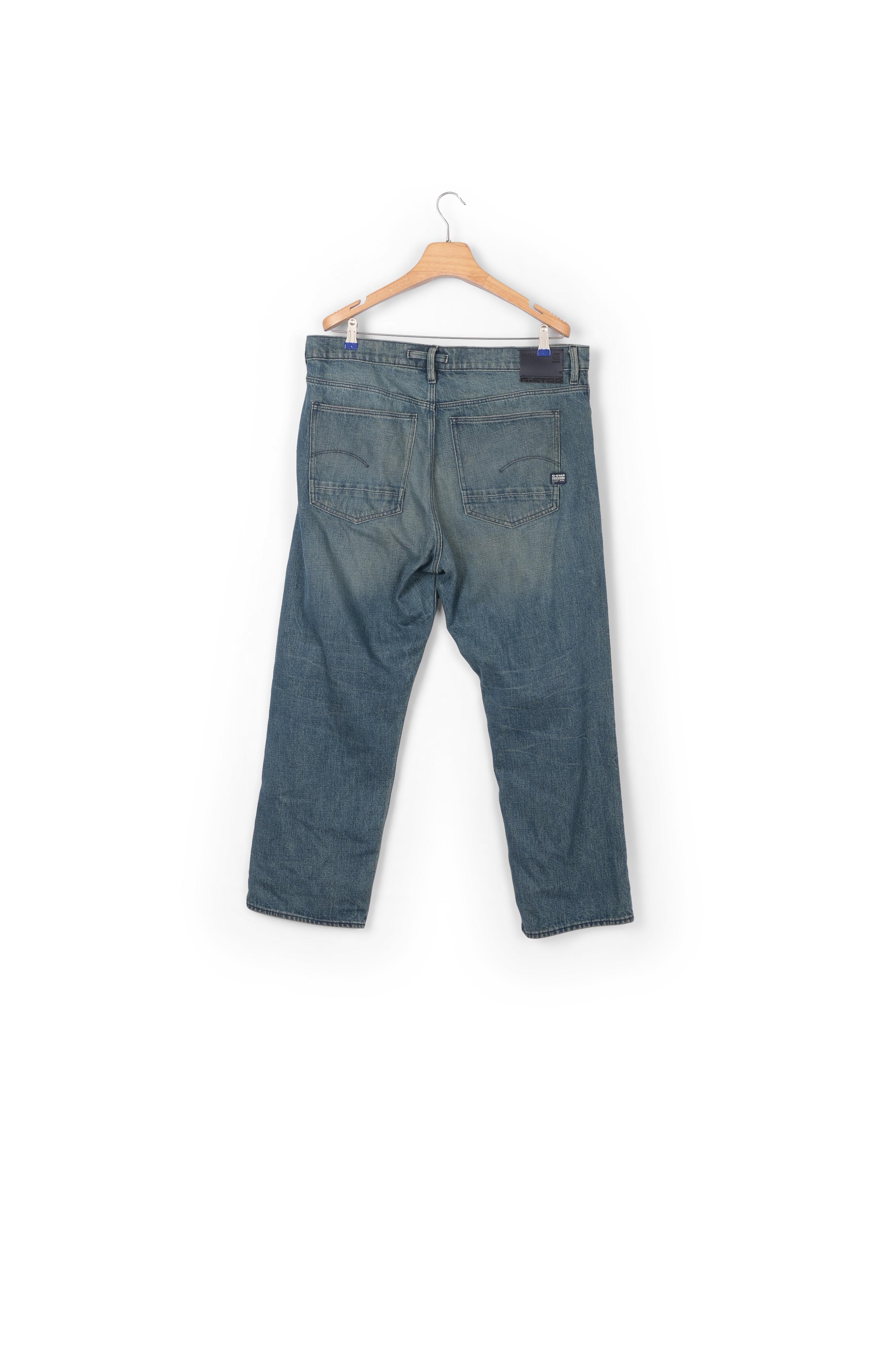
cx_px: 448
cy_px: 672
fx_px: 1381
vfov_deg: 51.9
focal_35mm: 37
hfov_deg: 35.9
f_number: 13
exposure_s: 1/200
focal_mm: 37
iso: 100
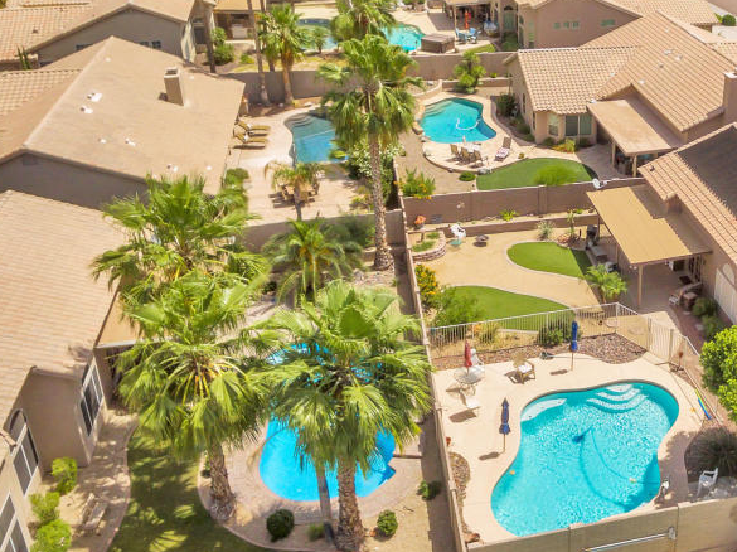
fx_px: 745
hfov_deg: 48.8
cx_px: 617
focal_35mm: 35
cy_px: 173
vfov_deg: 40.0
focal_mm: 3.61
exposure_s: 1/2200
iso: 100
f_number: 2.8
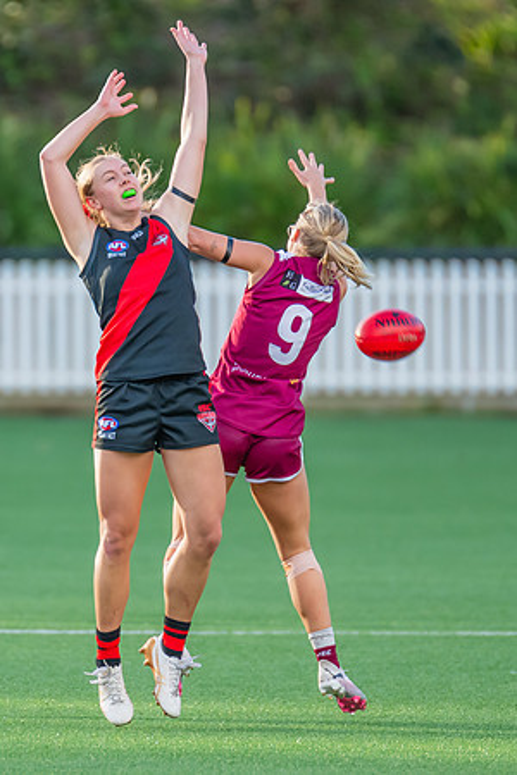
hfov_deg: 1.5
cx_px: 57
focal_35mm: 905
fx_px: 19489
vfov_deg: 2.3
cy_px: 302
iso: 900
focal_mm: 420
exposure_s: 1/800
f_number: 4
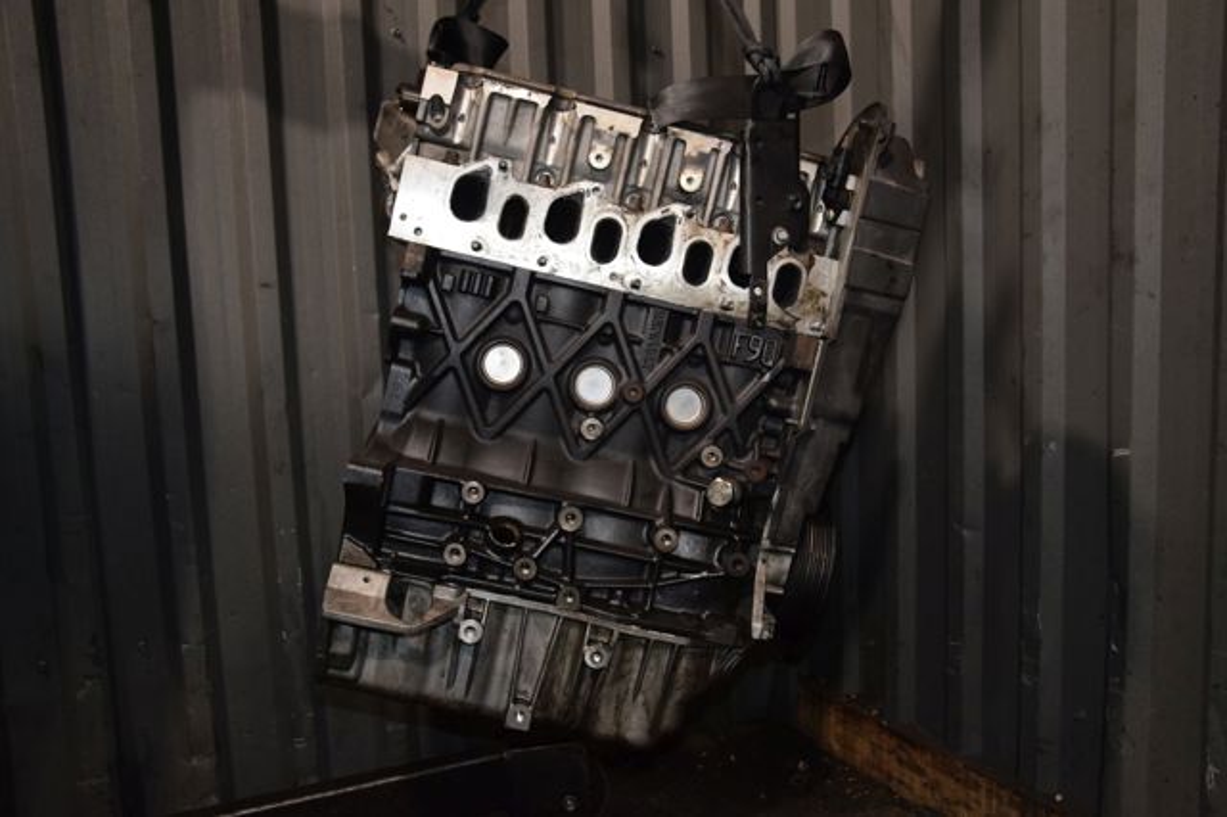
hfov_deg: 59.5
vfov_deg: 41.7
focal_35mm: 32
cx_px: 614
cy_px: 408
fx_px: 1073
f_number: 5
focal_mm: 21
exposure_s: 1/60
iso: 800
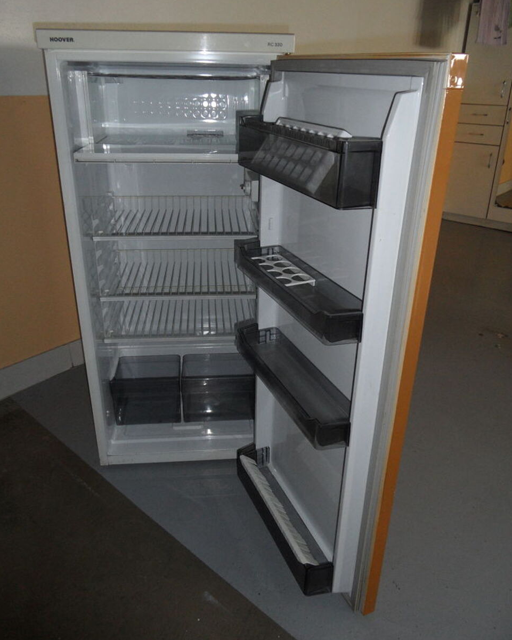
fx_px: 492
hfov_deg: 54.9
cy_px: 307
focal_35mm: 26
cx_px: 248
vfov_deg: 66.0
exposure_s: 1/30
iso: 200
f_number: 3.2
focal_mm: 3.9
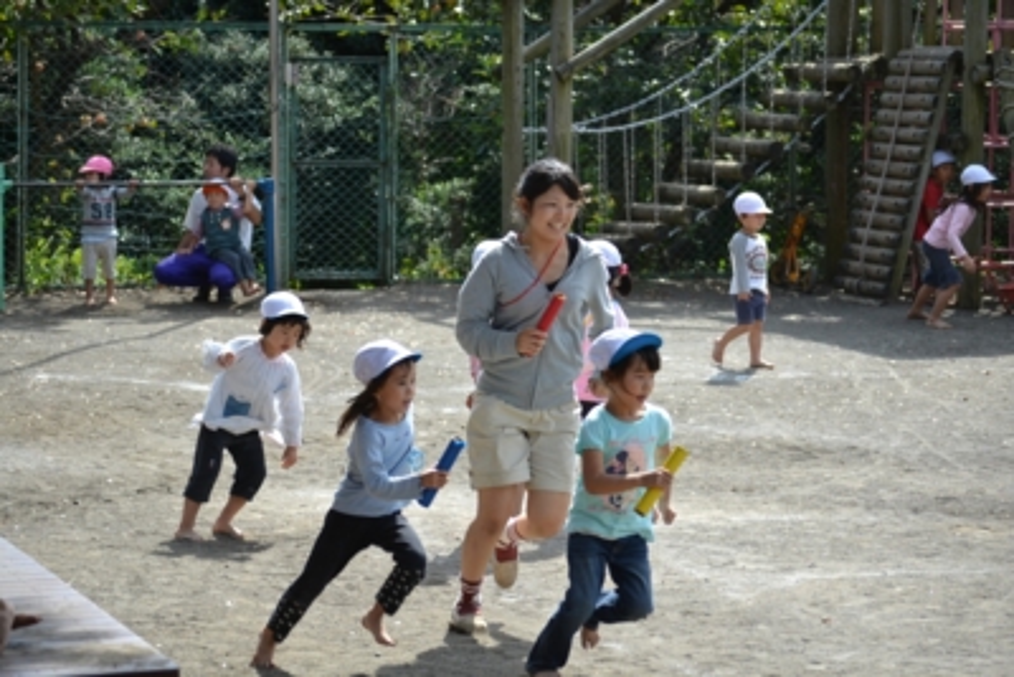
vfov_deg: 11.2
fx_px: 3466
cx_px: 507
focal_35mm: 123
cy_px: 338
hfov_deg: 16.6
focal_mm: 82
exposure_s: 1/800
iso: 400
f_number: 4.2
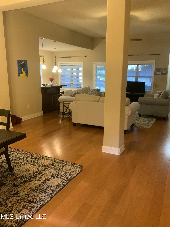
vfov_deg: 61.7
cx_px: 85
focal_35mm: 29
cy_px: 114
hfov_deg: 48.2
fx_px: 190
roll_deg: -1.3
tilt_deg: -12.5
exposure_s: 1/40
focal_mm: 3
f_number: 1.8
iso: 200
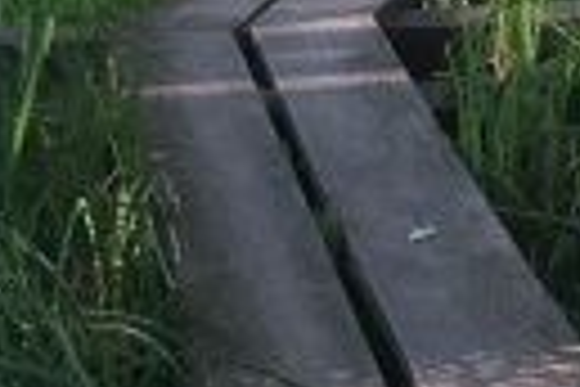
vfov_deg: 7.3
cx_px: 625
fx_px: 3013
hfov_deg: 10.9
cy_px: -135
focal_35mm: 187
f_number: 2.2
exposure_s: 1/40
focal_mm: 4.15
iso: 25
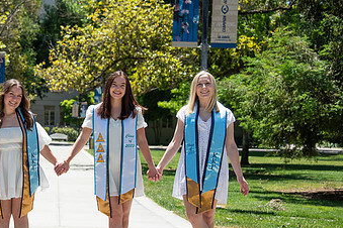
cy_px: 138
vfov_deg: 12.9
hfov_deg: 19.1
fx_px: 1010
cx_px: 62
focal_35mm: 106
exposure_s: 1/2500
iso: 500
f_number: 5.6
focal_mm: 62
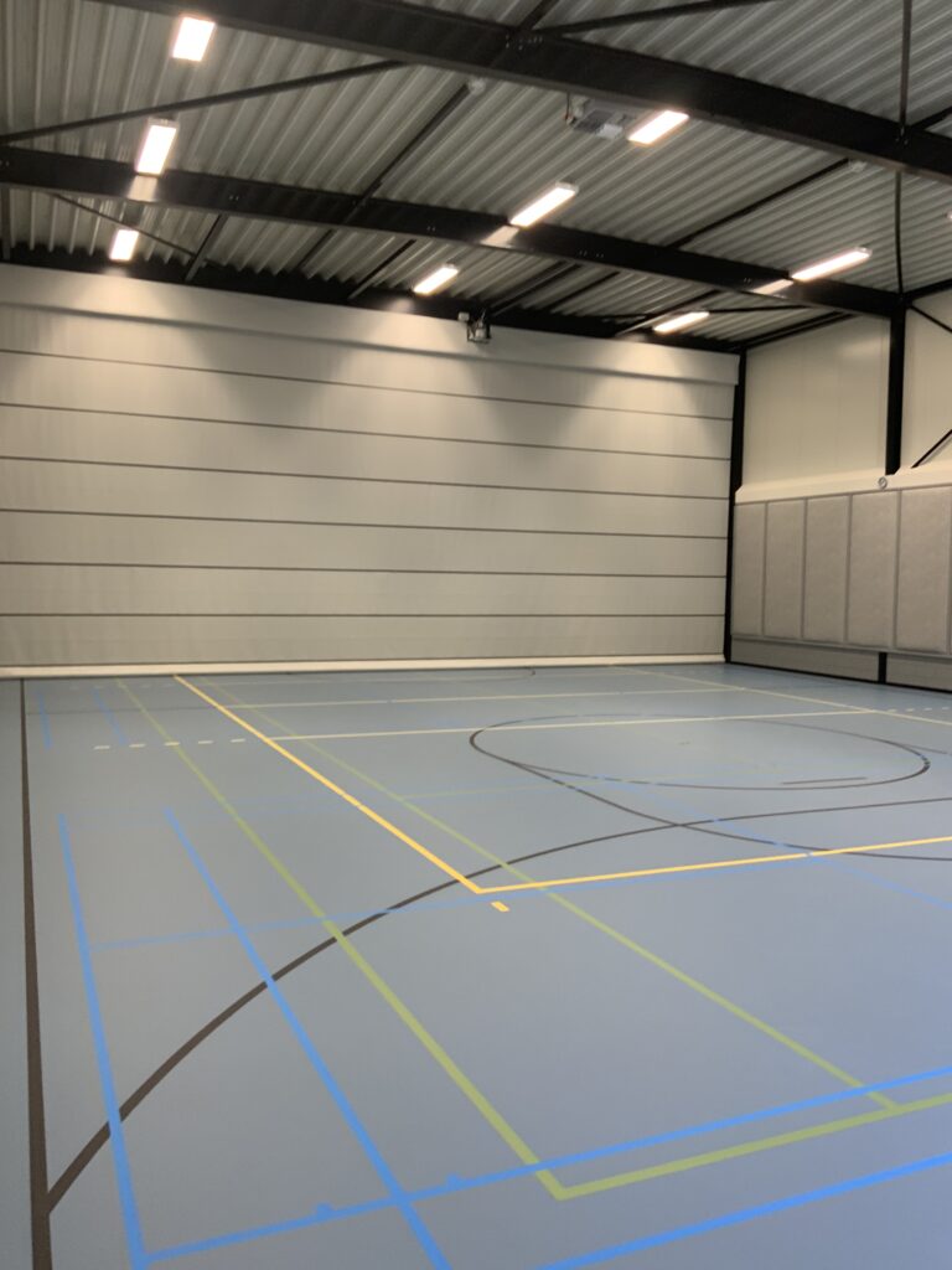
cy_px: 635
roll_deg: -1.3
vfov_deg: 61.7
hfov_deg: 48.2
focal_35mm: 29
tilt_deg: -3.8
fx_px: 1063
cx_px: 476
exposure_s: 1/50
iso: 50
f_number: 1.8
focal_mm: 3
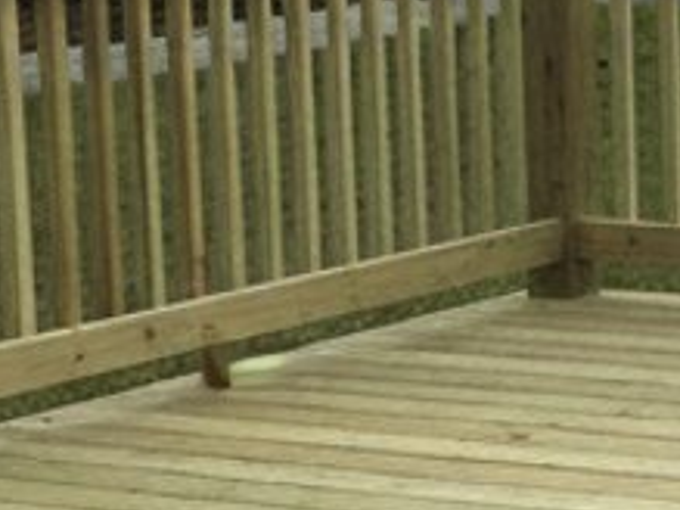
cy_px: 386
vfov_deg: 11.7
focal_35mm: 126
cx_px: 1105
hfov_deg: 14.3
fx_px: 2474
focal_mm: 6.4
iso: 209
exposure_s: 1/1949
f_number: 1.8
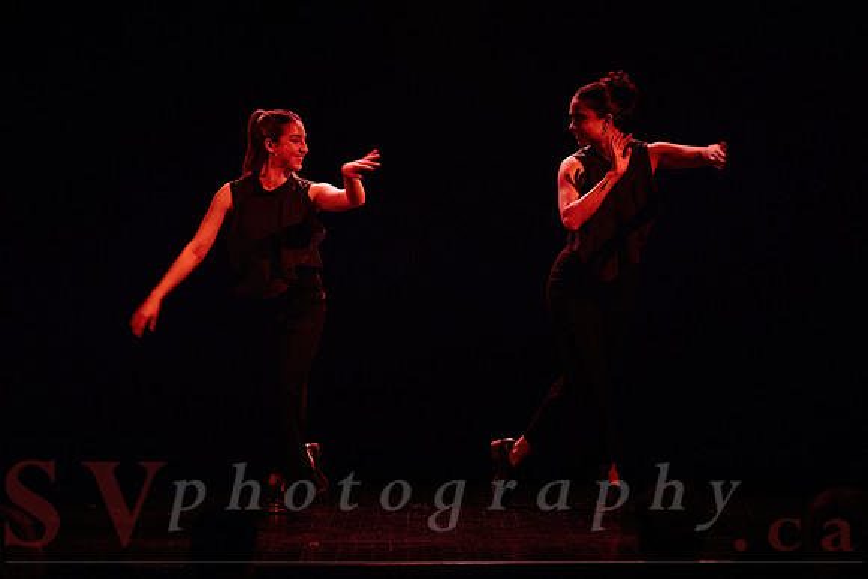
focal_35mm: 171
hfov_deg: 12.0
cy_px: 221
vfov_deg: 8.0
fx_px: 4118
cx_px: 401
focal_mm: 135
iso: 1600
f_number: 2.8
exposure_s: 1/125
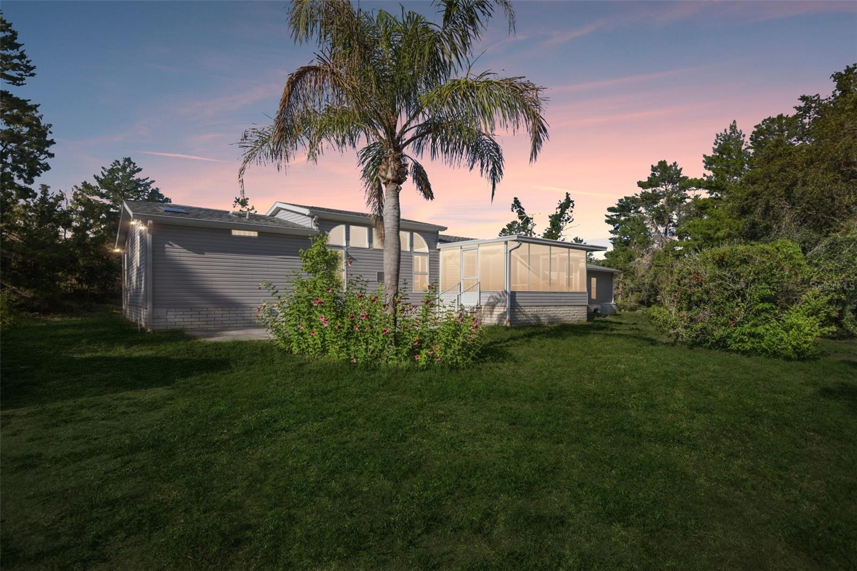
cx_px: 428
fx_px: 452
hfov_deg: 86.9
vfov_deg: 64.5
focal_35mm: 19
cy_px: 286
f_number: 8
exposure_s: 1/1250
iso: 400
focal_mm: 19
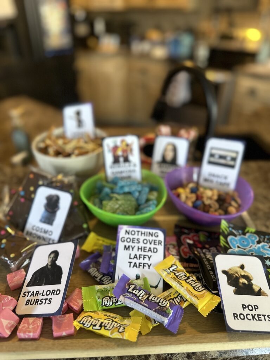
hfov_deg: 56.8
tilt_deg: -34.2
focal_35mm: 24
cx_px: 135
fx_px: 250
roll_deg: -0.3
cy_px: 180
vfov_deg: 71.6
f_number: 1.78
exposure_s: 1/60
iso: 400
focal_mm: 6.86
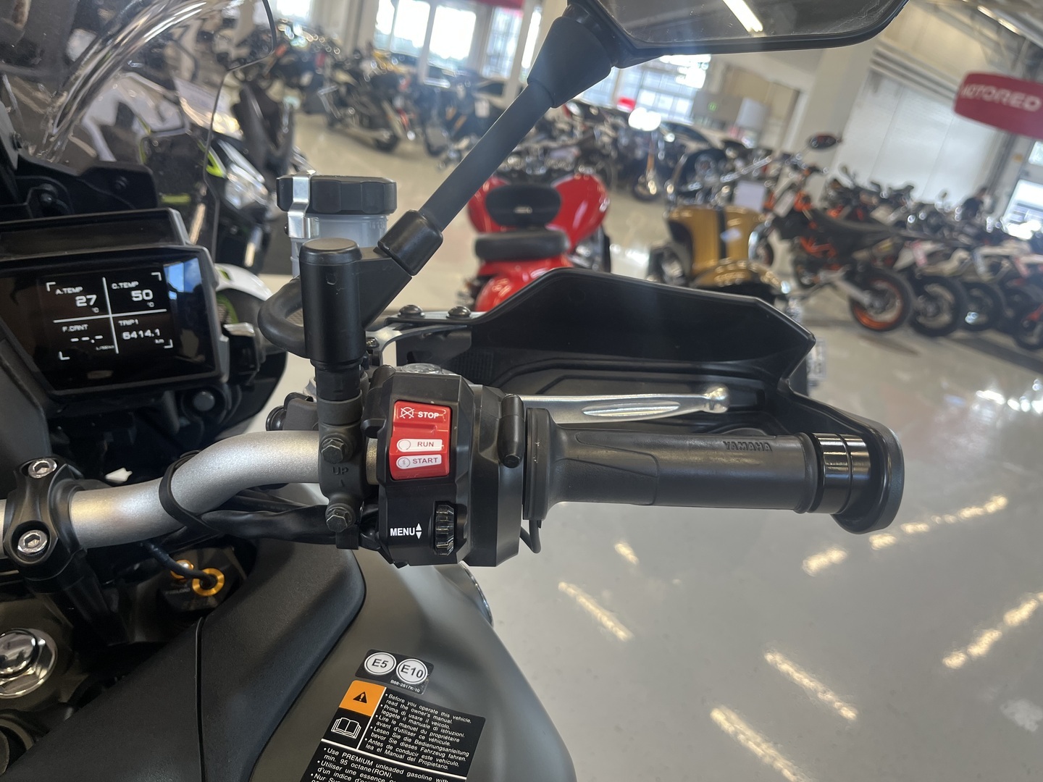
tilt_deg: -19.6
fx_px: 783
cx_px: 522
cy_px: 391
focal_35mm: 26
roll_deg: -14.3
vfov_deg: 53.1
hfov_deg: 67.3
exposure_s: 1/100
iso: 100
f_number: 1.6
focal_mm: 5.1
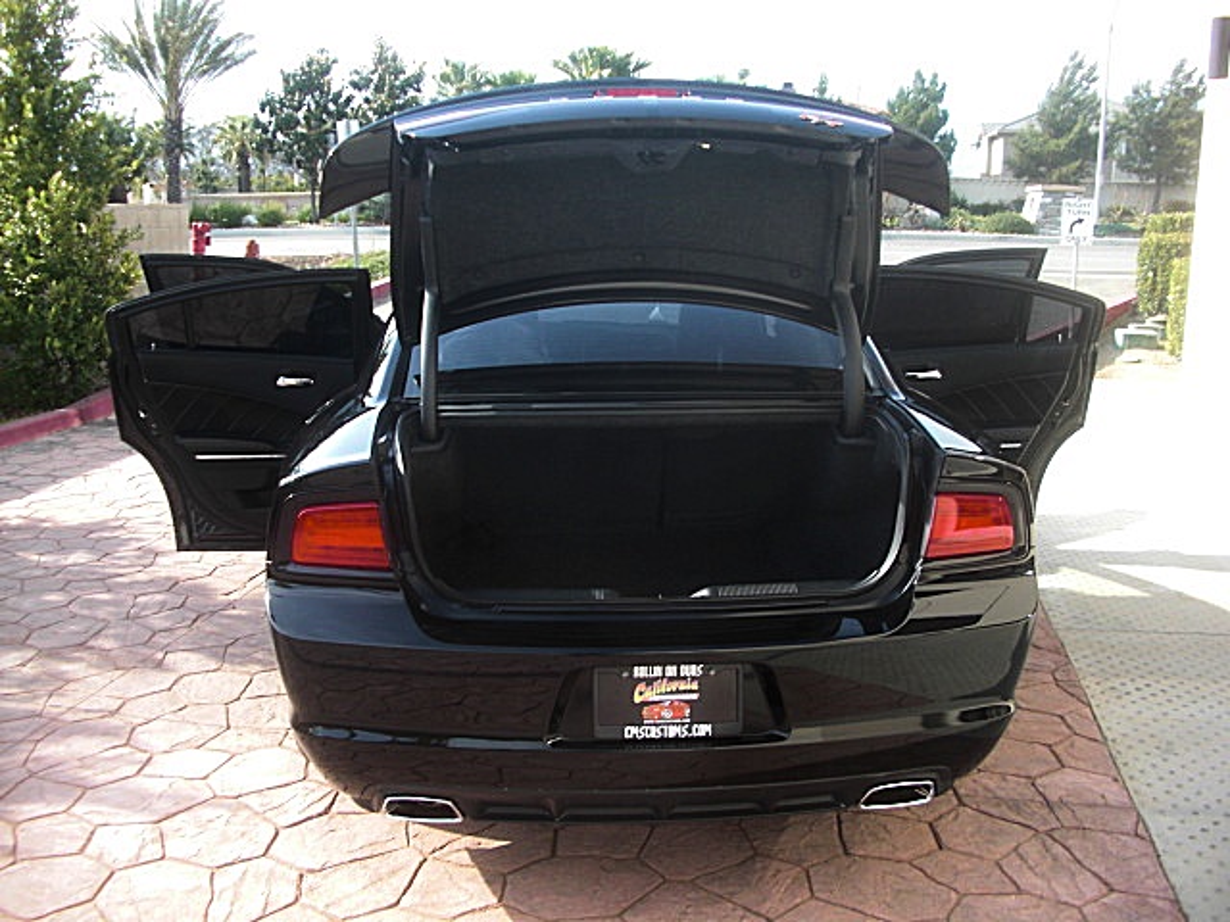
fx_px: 1279
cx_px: 615
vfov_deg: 39.7
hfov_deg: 51.4
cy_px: 461
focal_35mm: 36
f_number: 2.8
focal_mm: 6.3
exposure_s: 1/160
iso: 50
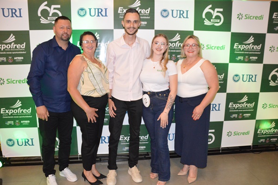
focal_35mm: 52
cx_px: 139
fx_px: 405
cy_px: 92
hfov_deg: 37.9
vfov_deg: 25.7
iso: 3200
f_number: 4.5
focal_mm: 35
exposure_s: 1/60
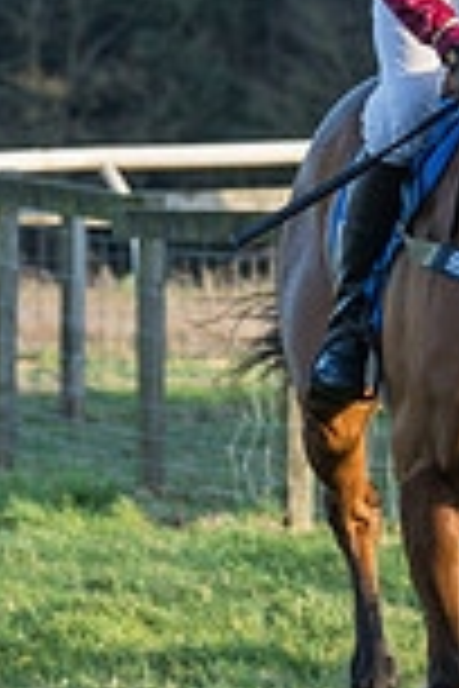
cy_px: 215
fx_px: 17230
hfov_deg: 1.5
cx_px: 763
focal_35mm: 901
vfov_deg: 2.3
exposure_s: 1/200
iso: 200
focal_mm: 135
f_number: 5.6
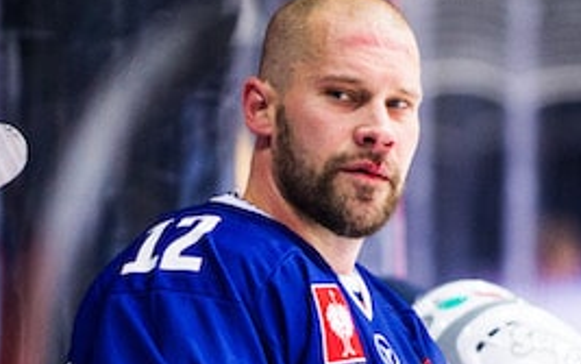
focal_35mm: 457
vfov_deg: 2.9
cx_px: 172
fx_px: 7238
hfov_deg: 4.6
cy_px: 282
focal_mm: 200
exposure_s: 1/800
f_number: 2.8
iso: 4000
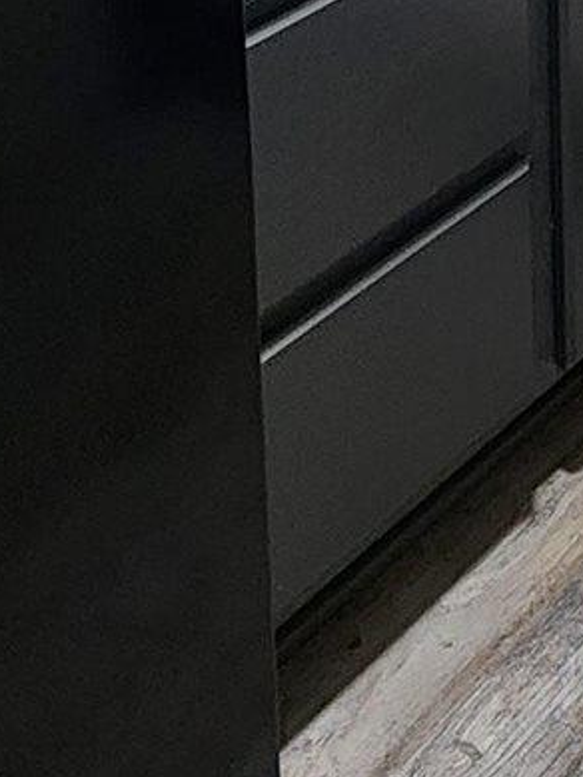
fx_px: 1728
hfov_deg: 19.0
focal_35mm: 77
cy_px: -559
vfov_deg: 19.8
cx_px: 451
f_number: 2.2
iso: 400
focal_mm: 2.2
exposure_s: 1/60
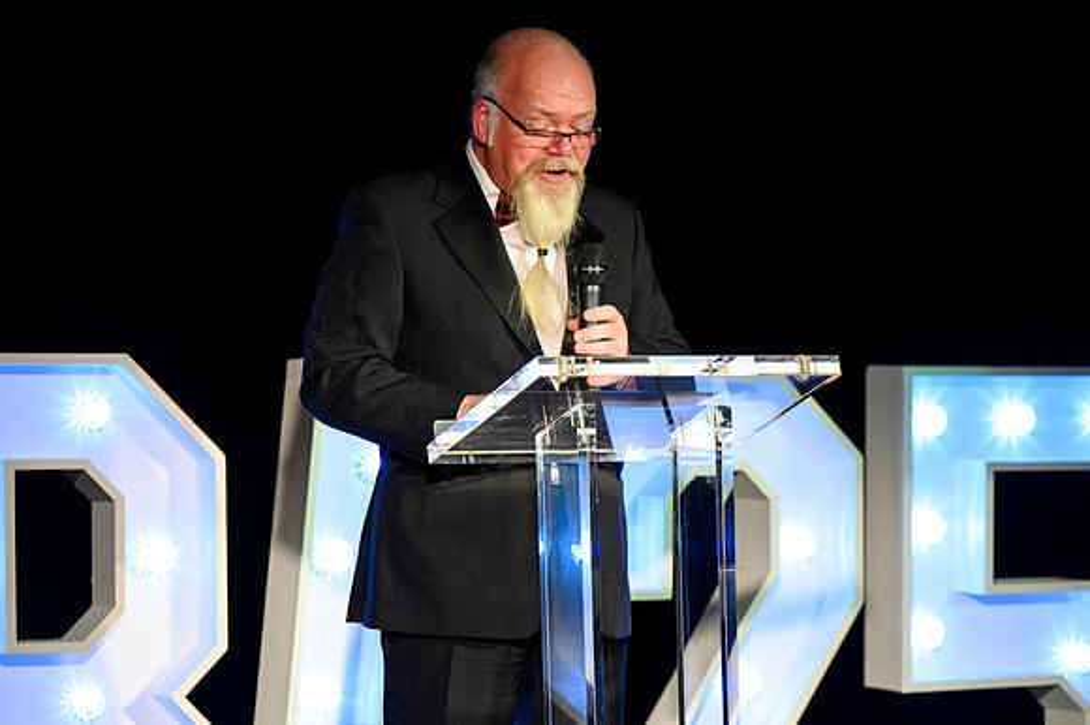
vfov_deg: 9.8
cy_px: 362
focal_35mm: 140
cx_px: 545
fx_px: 4236
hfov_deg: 14.7
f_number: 4
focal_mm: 140
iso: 2200
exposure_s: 1/200
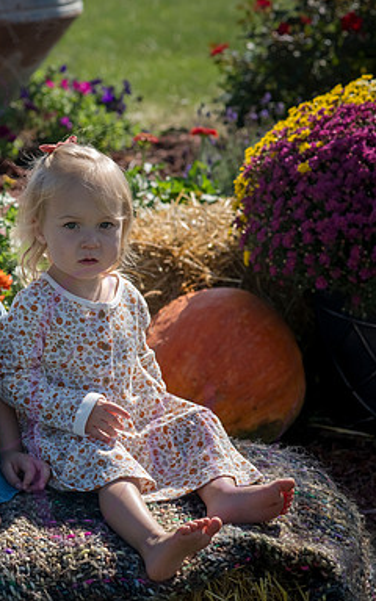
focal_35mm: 131
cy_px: 300
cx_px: -16
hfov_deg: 9.9
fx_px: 2148
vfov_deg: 15.9
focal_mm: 85
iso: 400
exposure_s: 1/1250
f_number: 6.3
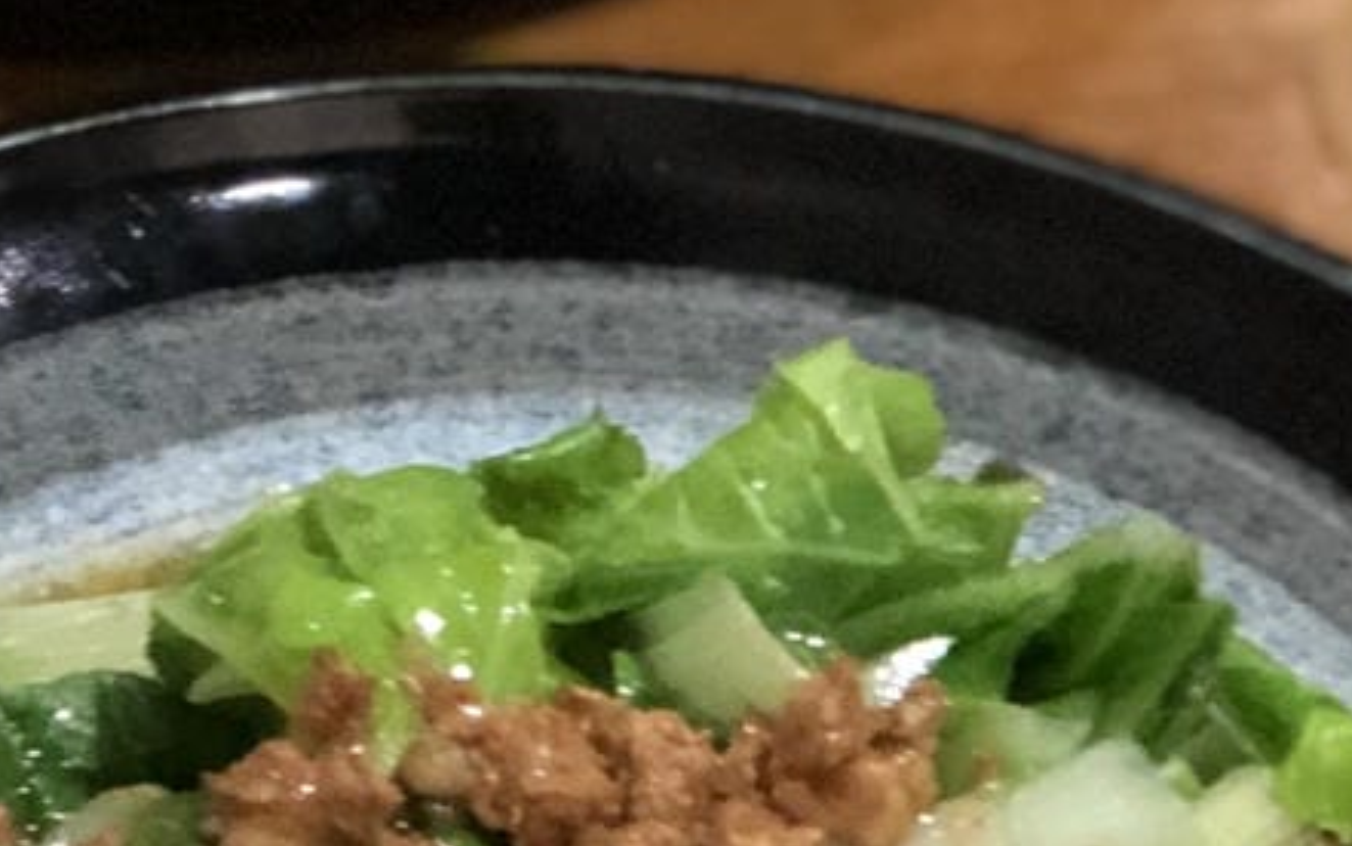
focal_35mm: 219
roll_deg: +0.9
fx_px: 8072
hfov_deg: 9.6
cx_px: 334
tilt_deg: -38.8
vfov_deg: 6.0
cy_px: 18
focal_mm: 6.6
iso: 1000
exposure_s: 1/30
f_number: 2.8
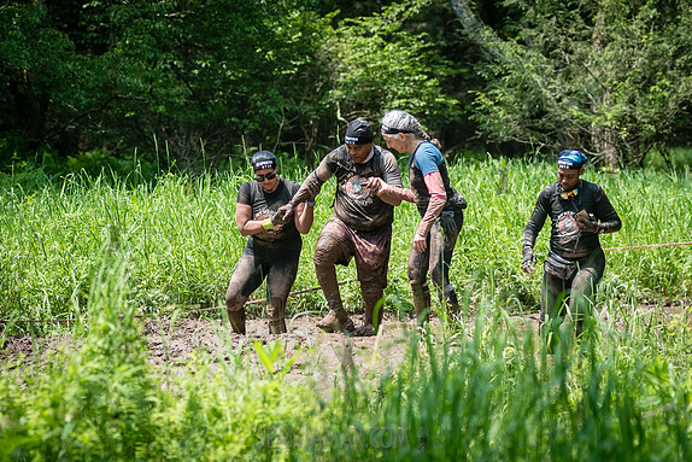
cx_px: 343
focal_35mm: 182
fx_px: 3499
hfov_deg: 11.3
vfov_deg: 7.5
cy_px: 226
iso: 400
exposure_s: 1/1600
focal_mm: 112
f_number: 4
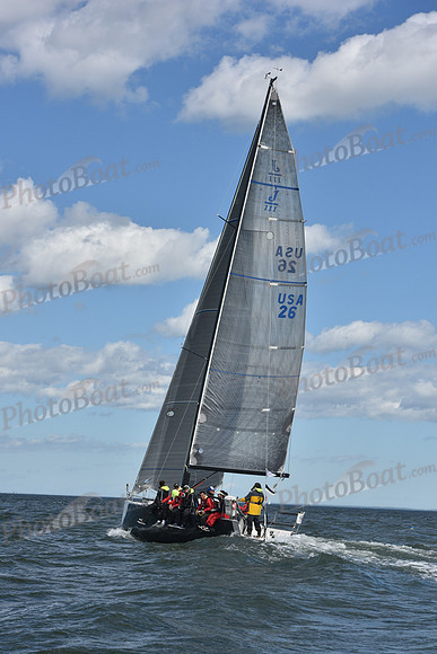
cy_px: 327
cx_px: 218
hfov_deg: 16.1
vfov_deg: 23.9
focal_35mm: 85
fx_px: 1547
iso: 320
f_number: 9
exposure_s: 1/1000
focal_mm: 85
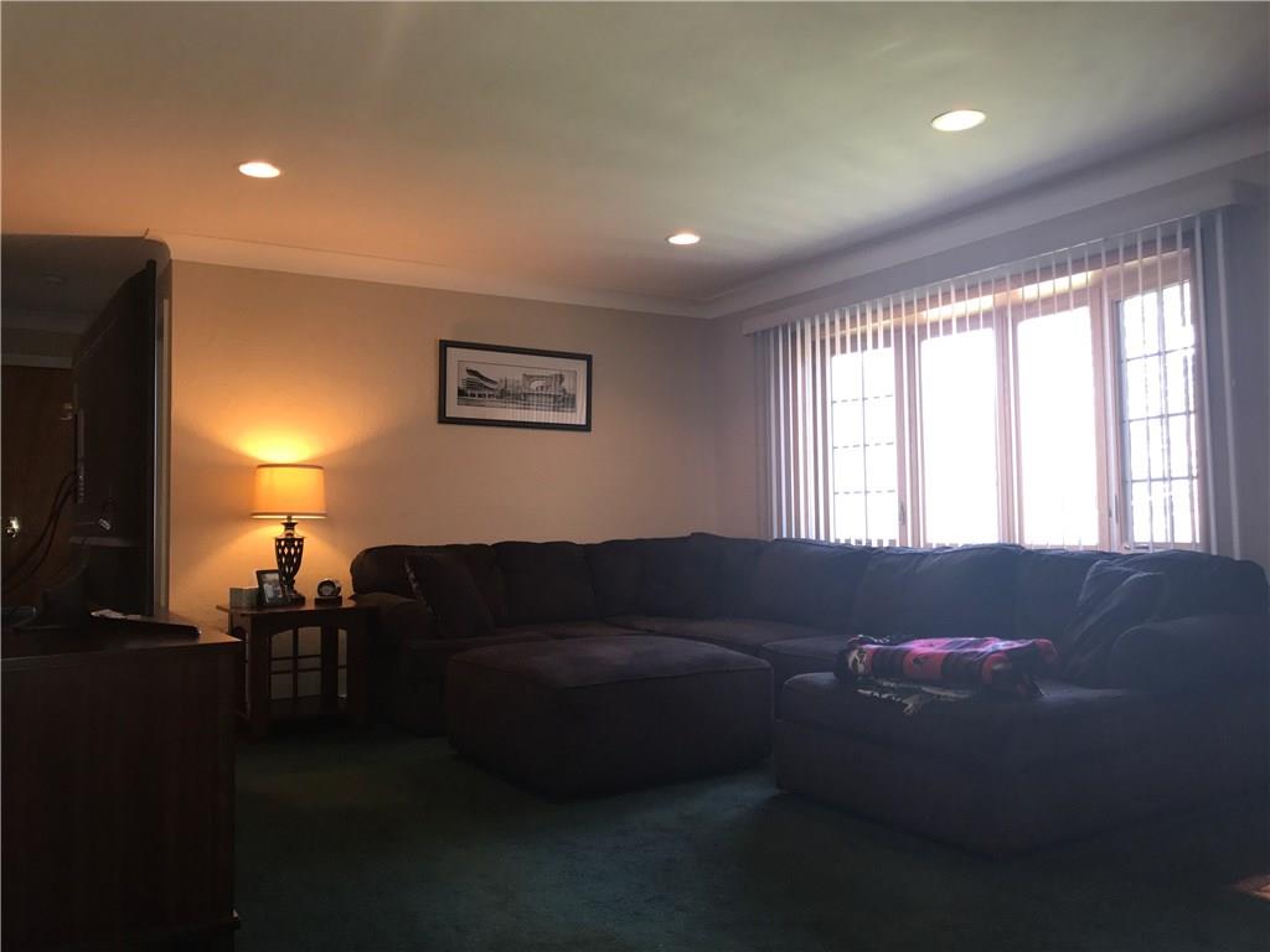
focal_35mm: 28
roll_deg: +0.6
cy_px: 476
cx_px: 635
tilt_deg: +2.9
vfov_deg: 49.7
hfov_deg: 63.4
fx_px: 1027
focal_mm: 3.99
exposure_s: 1/30
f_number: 1.8
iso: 40
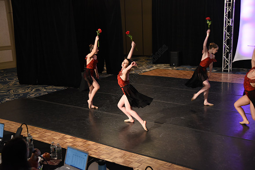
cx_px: 128
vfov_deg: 29.9
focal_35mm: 45
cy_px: 85
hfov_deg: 43.6
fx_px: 319
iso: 2500
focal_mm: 45
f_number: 3.5
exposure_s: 1/250
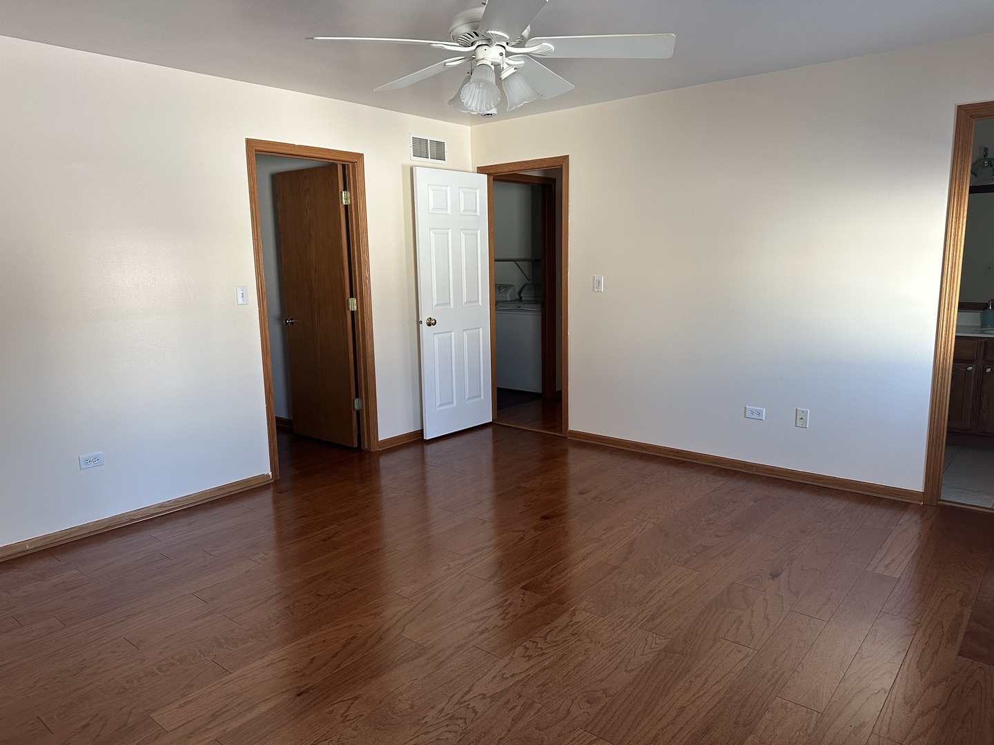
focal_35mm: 24
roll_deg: +0.5
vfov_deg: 56.8
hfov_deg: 71.6
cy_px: 372
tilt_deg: -9.0
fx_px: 689
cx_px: 497
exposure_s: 1/121
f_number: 1.78
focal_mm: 6.86
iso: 200
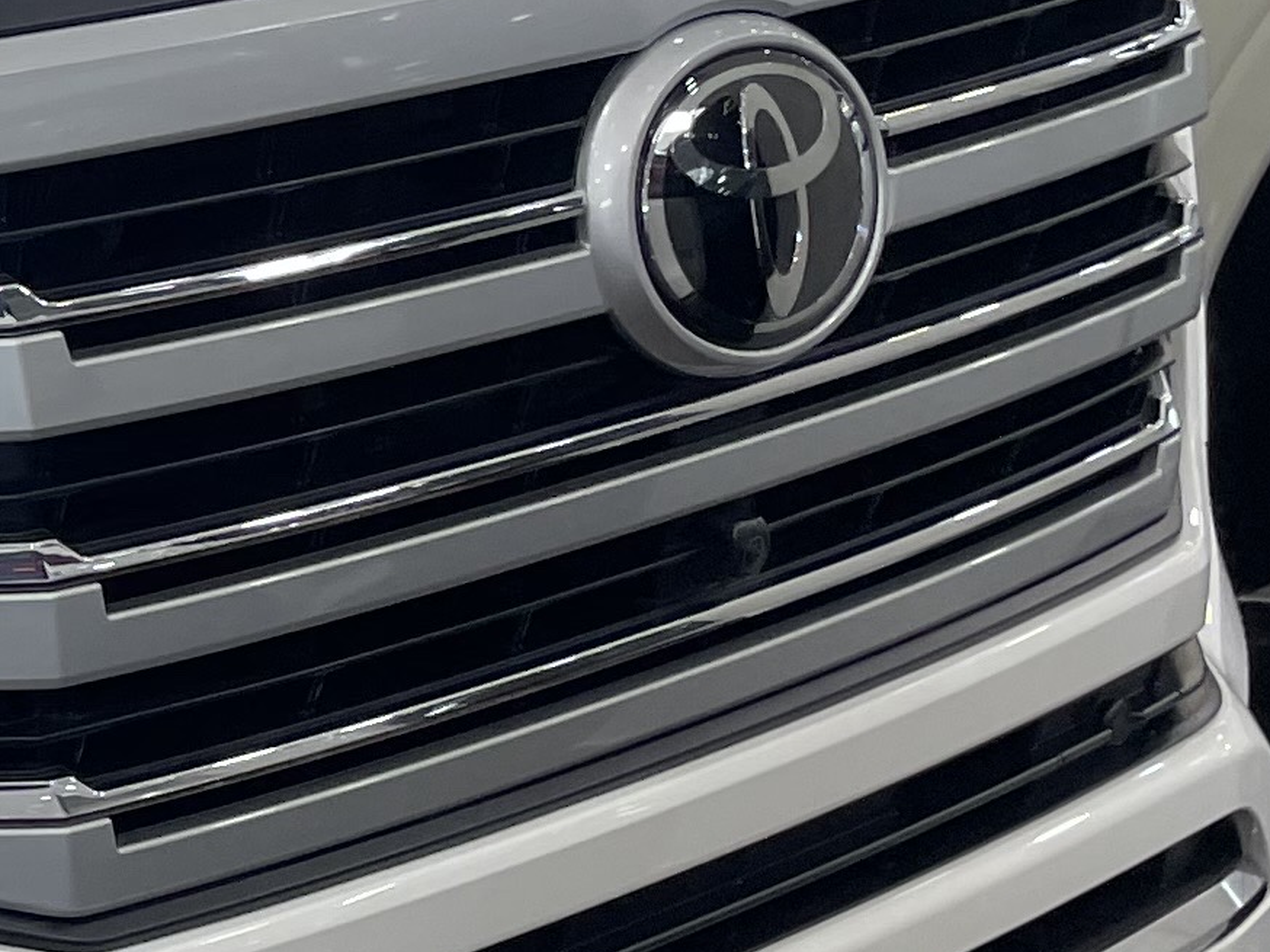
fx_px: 4401
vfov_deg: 12.3
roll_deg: +3.9
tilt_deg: -12.6
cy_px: 400
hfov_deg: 14.3
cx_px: -1081
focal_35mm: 120
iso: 50
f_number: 1.6
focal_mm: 4.2
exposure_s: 1/100
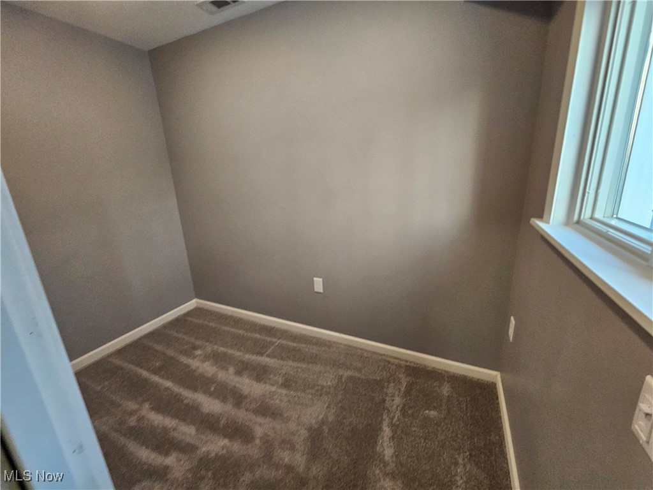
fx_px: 245
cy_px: 245
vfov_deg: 89.9
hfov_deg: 106.2
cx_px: 326
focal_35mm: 13
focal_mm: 2.2
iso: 200
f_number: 2.2
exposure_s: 1/60
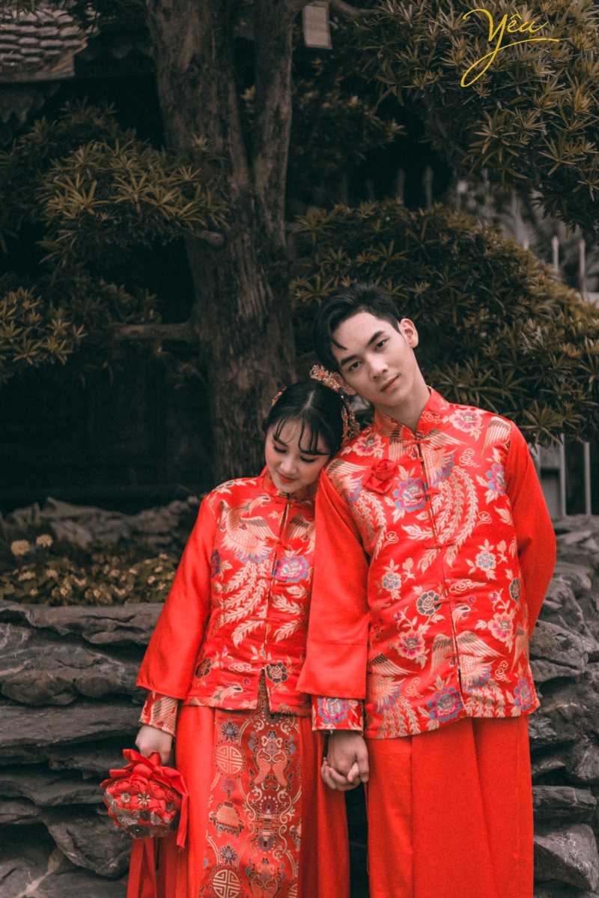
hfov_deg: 19.5
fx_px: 1746
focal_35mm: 70
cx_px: 300
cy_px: 449
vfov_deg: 28.8
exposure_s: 1/500
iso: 100
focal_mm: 70
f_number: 2.8
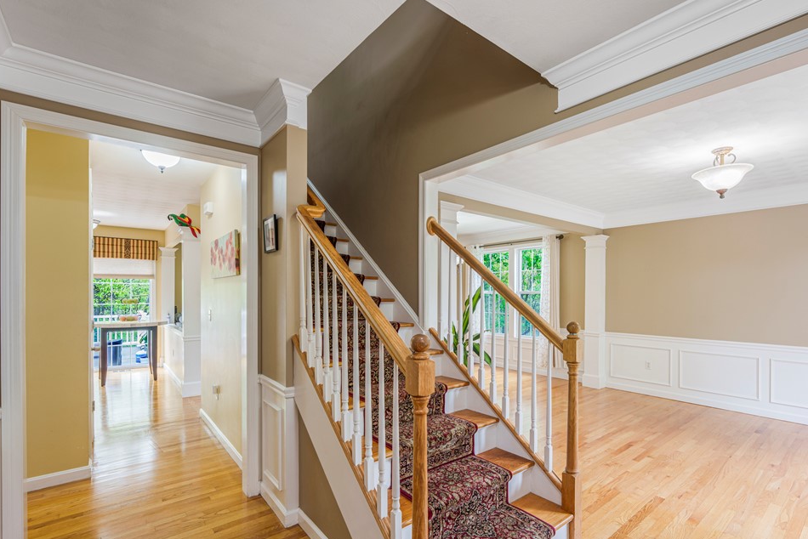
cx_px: 426
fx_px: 359
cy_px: 294
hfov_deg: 96.6
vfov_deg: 73.6
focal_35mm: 16
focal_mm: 14
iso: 100
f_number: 9.5
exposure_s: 1/3
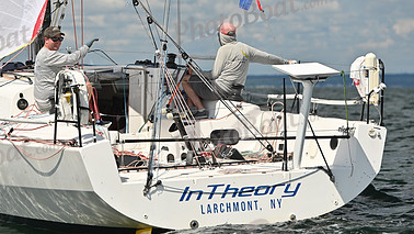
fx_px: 2647
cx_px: 117
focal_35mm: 241
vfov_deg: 5.0
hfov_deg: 8.9
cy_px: 88
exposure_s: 1/2000
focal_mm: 150
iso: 250
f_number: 4.5
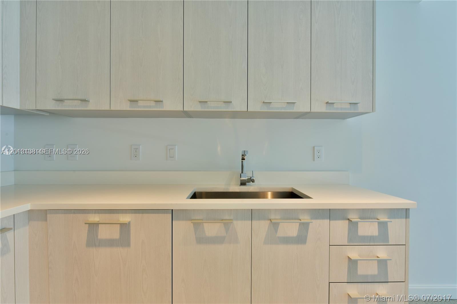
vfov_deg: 64.5
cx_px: 228
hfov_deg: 86.9
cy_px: 152
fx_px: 241
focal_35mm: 19
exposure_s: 1/2.5
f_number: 10
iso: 200
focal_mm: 19
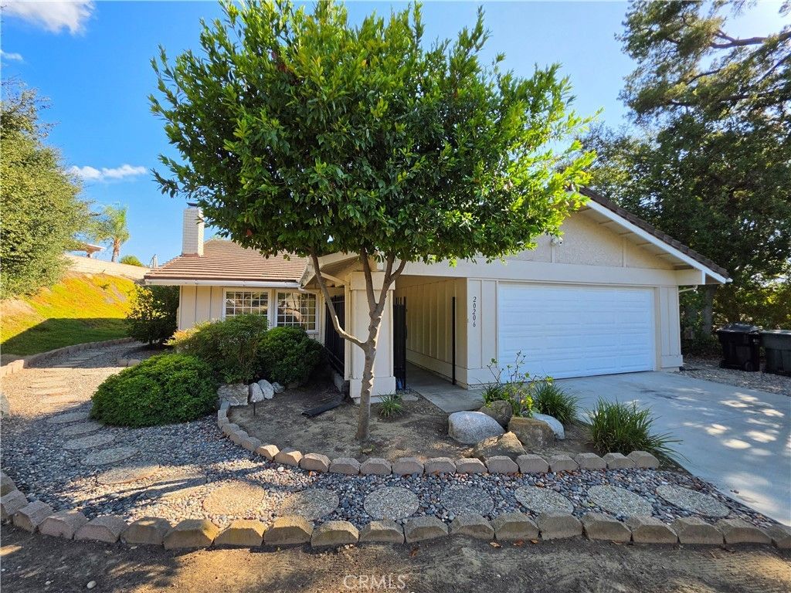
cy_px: 296
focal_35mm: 13
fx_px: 297
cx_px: 396
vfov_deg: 89.9
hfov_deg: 106.2
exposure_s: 1/2000
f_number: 1.9
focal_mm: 2.2
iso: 64
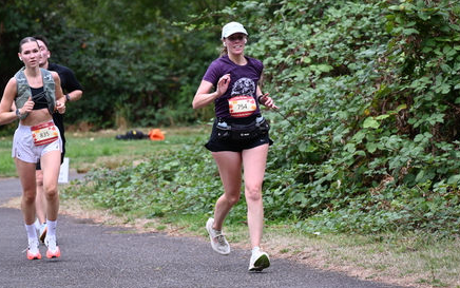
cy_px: 100
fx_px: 3224
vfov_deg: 5.1
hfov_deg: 8.2
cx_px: 207
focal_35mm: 257
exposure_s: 1/320
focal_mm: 200
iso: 400
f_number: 6.3
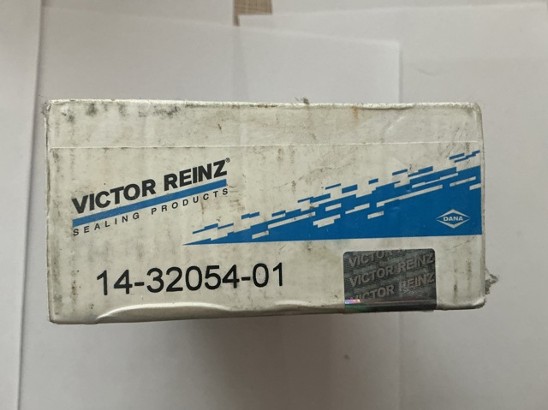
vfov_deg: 49.7
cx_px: 274
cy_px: 205
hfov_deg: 63.5
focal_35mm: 28
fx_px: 443
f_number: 1.8
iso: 200
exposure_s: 1/60
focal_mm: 3
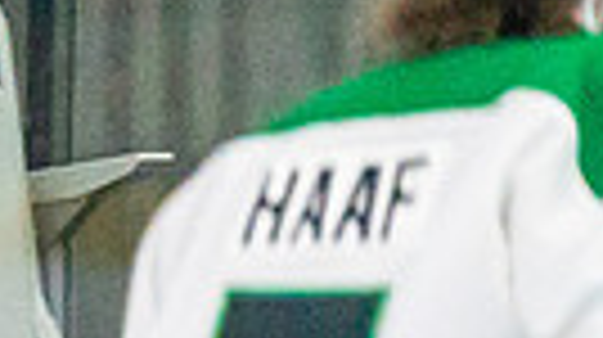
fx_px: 28618
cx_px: -1296
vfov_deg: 0.7
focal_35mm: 1792
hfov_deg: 1.2
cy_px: 1005
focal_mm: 200
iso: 4000
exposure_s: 1/1600
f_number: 2.8
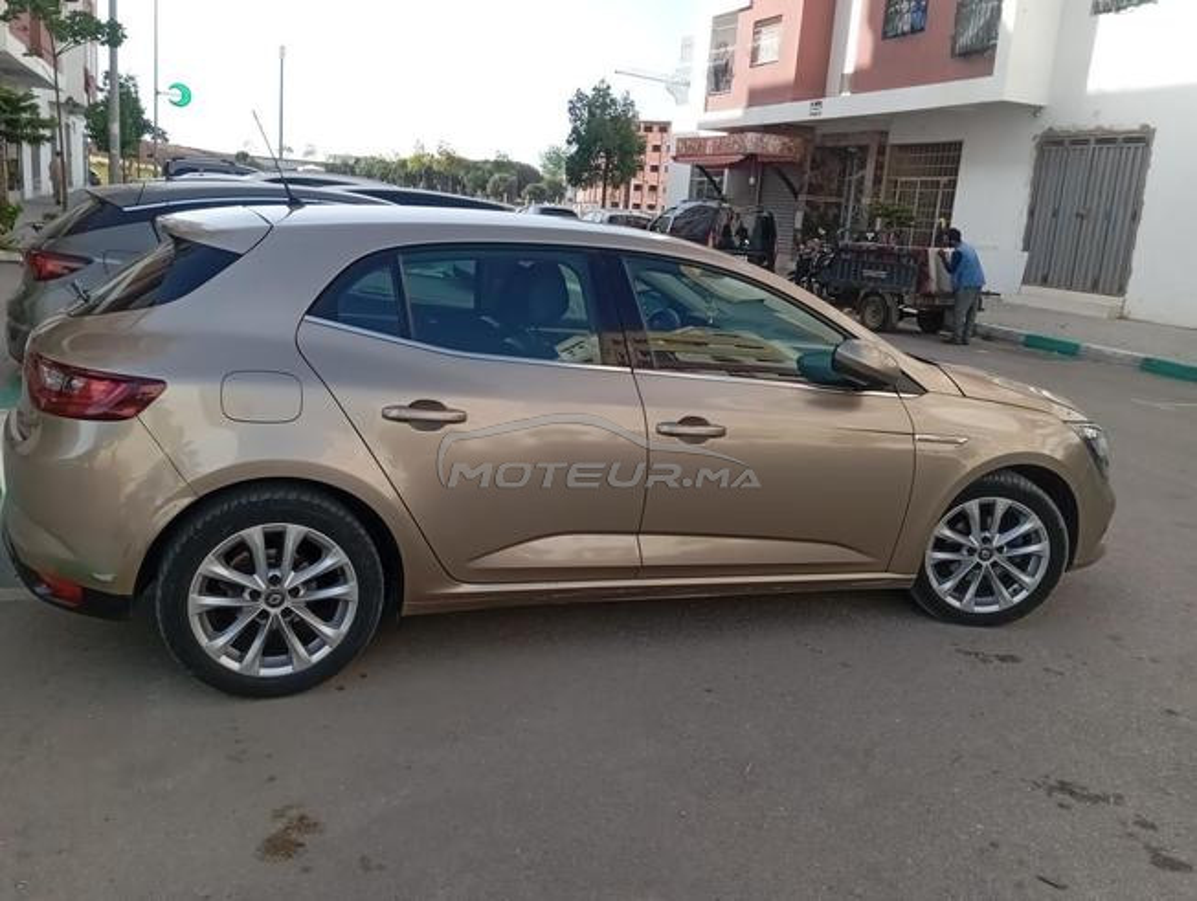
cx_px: 598
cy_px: 450
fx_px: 970
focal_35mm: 28
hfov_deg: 63.4
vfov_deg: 49.9
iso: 51
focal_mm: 4.25
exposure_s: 1/654
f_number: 1.8
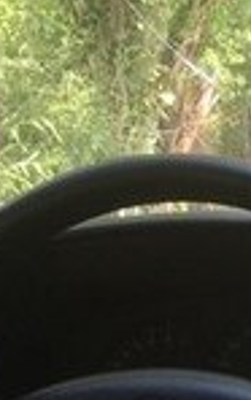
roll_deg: +2.0
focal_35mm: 137
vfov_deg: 14.6
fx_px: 1494
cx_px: 634
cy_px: 512
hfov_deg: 8.6
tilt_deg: -15.9
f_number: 2.2
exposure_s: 1/100
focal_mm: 4.15
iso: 40
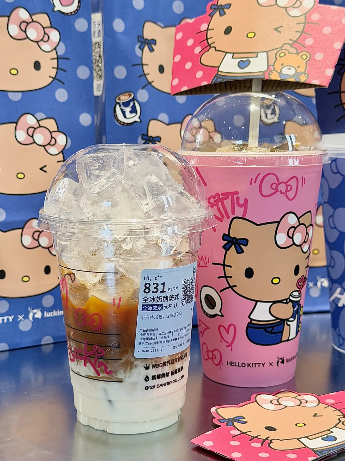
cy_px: 230
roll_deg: -2.2
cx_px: 172
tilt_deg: -10.0
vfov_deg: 39.7
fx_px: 638
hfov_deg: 30.3
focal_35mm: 48
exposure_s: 1/50
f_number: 1.78
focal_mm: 6.76
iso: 50
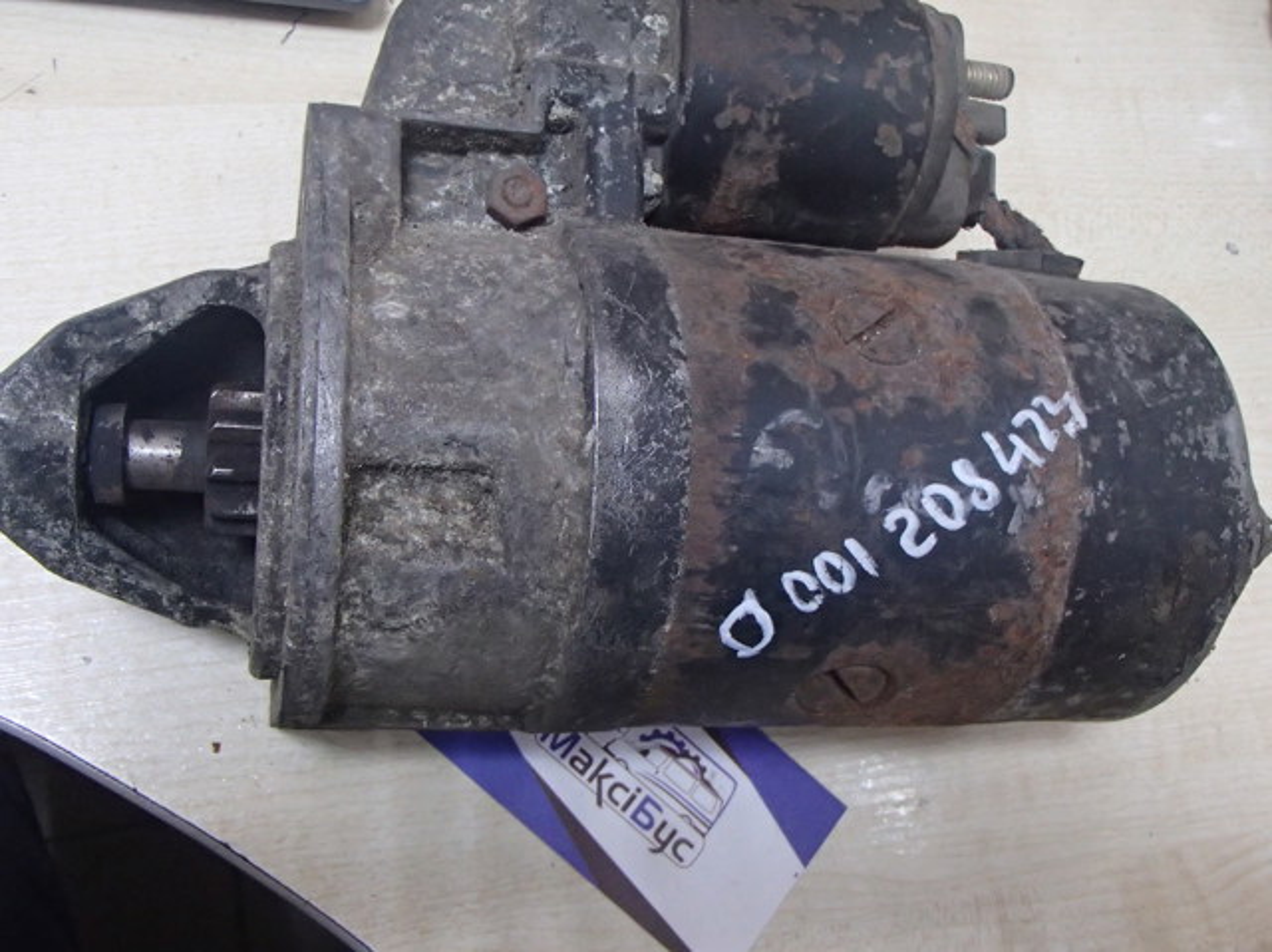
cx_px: 636
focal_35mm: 37
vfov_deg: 38.6
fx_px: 1359
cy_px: 476
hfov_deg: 50.2
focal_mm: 6.64
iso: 1000
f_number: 4.7
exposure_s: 1/40
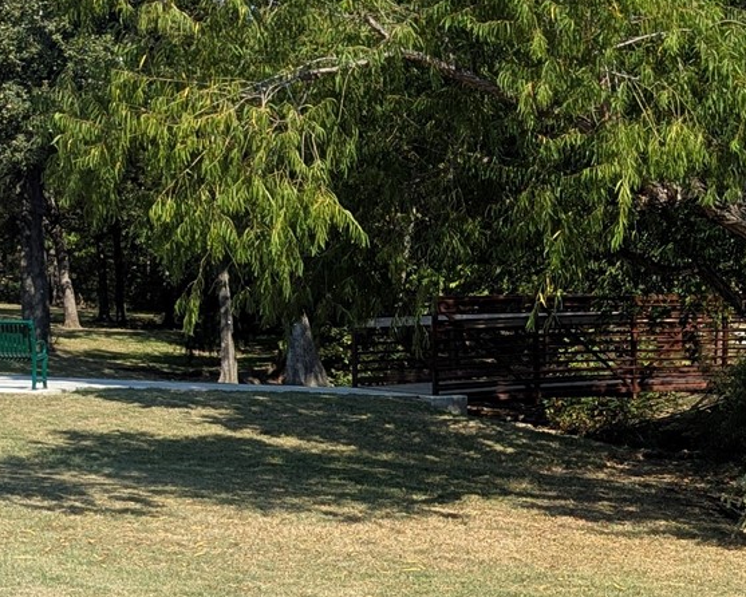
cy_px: 522
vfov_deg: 17.6
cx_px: 552
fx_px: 1899
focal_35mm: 86
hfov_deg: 22.0
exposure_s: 1/1433
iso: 37
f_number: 1.85
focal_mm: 6.81
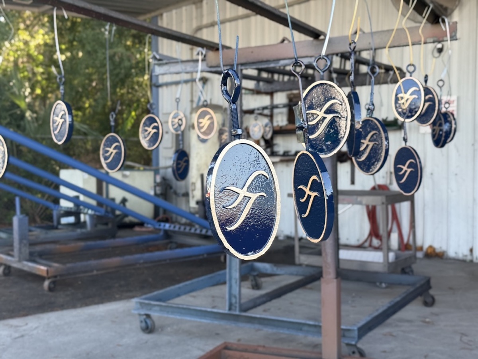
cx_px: 239
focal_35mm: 48
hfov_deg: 39.7
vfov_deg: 30.3
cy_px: 180
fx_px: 663
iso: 80
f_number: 1.78
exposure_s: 1/322
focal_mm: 6.76
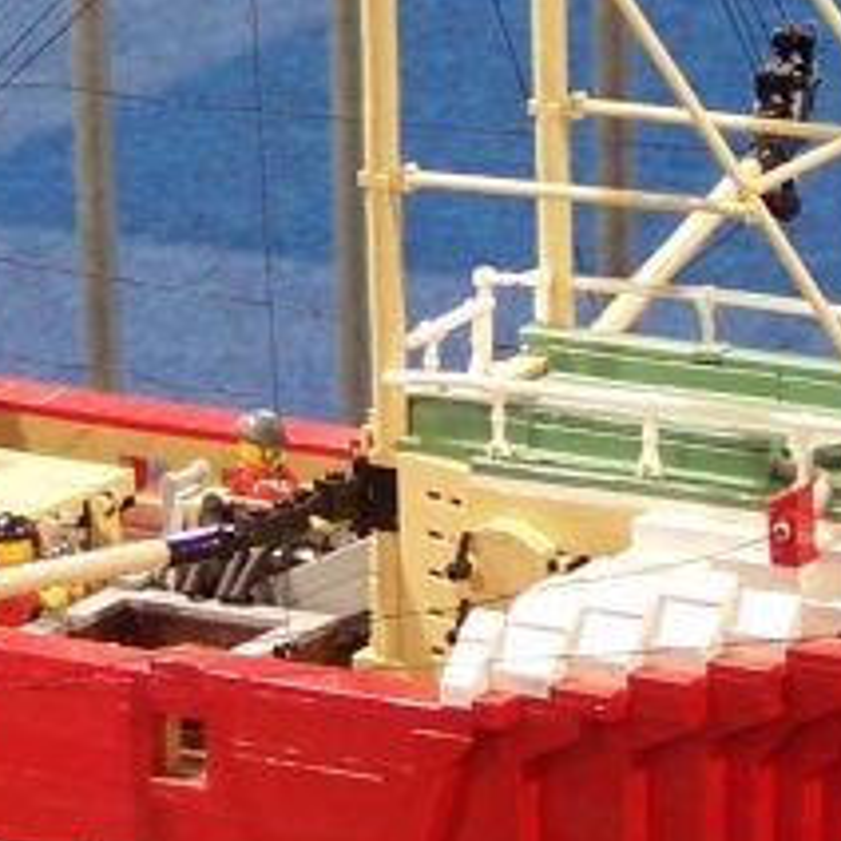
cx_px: -56
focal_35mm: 295
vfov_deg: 5.9
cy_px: -8
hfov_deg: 5.9
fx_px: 8109
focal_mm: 11.5
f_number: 3.2
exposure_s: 1/2
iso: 80
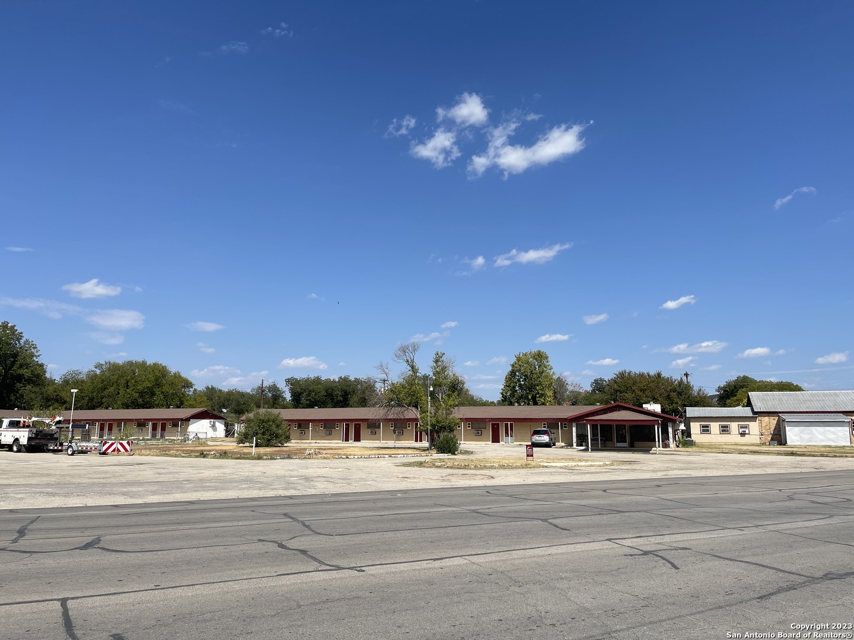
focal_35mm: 26
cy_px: 320
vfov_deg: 53.1
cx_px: 427
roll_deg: +0.0
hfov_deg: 67.3
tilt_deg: +8.6
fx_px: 641
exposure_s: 1/5618
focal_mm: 5.1
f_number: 1.6
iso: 32
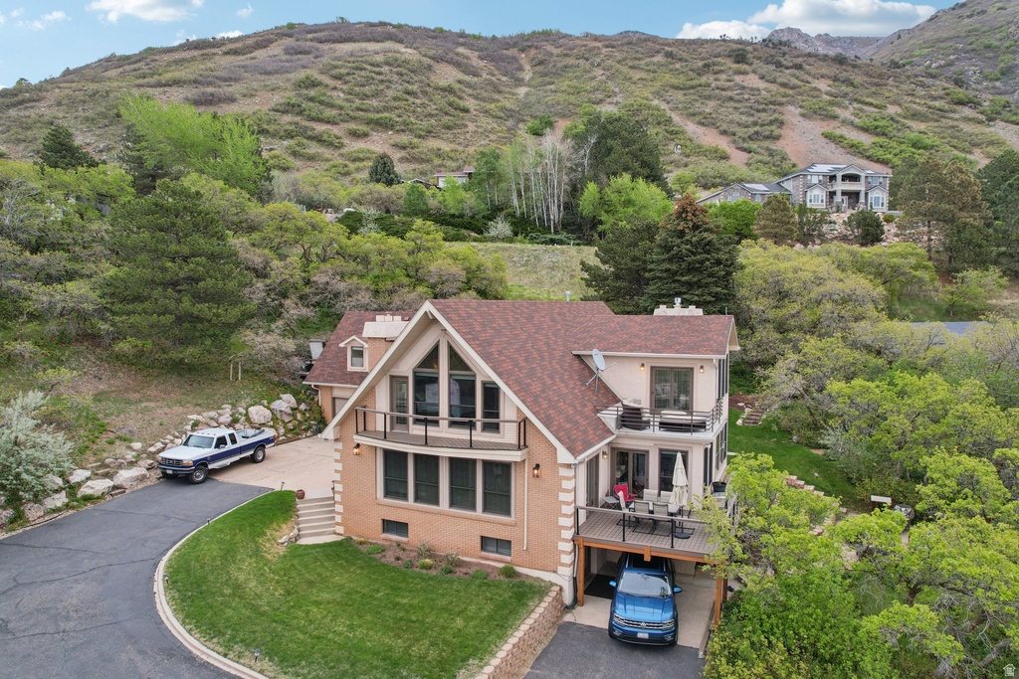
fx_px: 623
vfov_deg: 57.2
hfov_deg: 78.6
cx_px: 510
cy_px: 340
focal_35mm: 22
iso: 100
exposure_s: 1/20
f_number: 2.8
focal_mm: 8.4
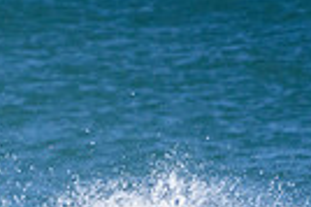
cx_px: -121
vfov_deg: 0.4
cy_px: 329
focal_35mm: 3249
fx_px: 28033
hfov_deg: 0.6
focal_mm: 500
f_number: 5.6
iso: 900
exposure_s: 1/4000
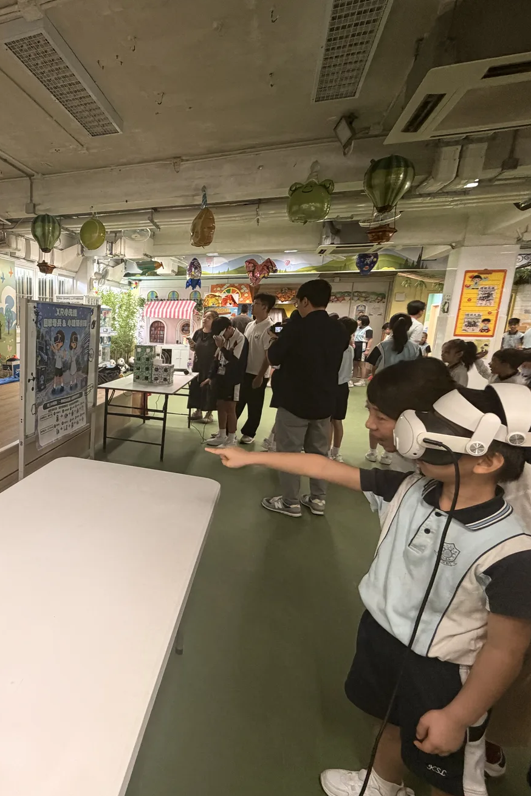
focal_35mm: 20
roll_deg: -1.3
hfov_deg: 55.9
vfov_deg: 84.0
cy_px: 403
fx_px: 442
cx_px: 82
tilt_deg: -11.1
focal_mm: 2.22
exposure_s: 1/50
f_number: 2.2
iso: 250
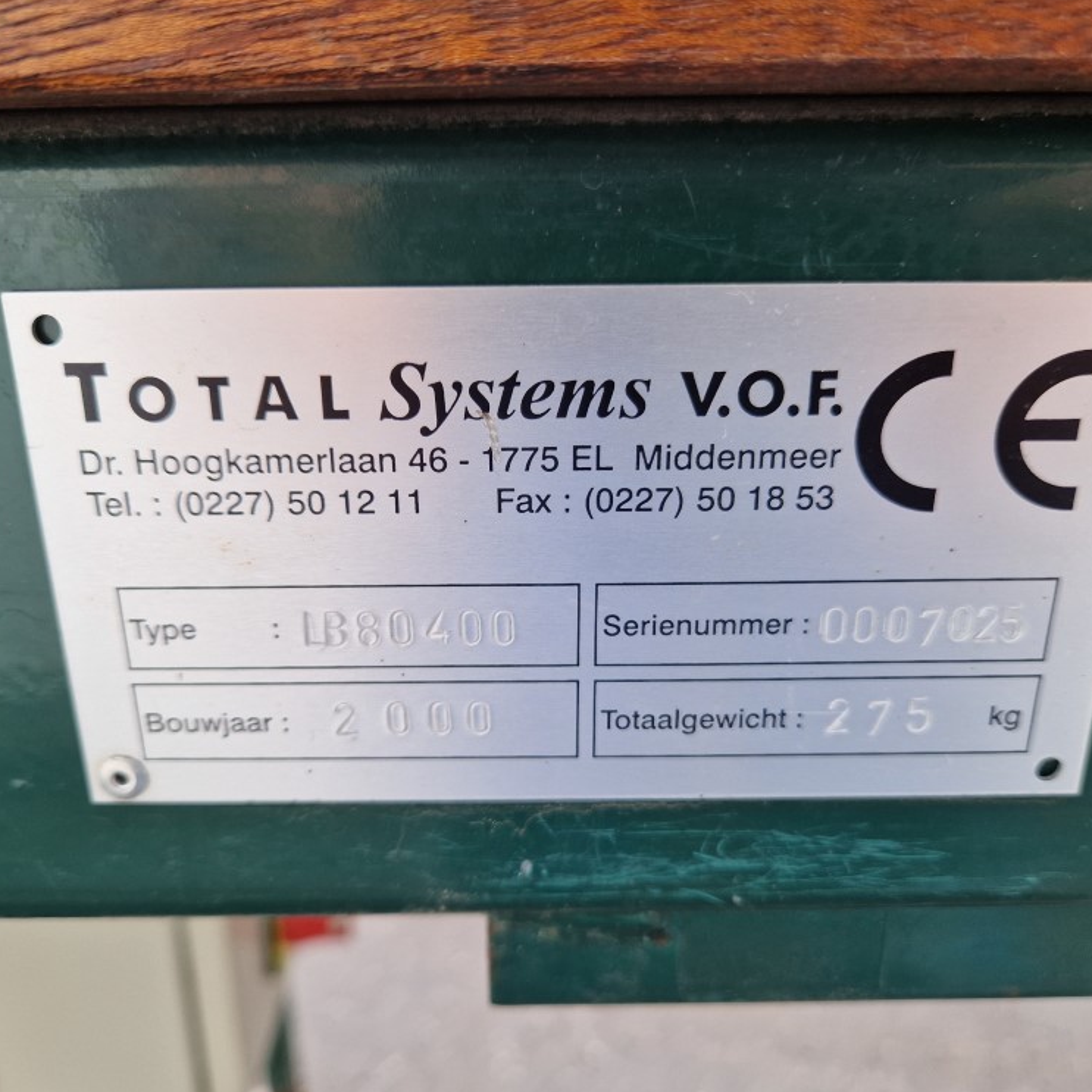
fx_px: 999
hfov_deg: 57.3
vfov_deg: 57.3
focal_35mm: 28
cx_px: 550
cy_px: 558
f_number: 1.8
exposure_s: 1/528
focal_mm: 5.4
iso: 50
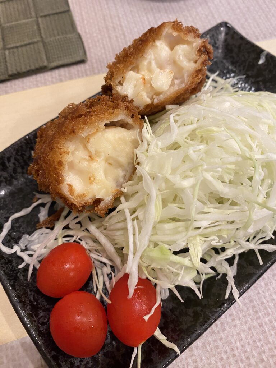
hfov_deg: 54.9
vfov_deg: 69.4
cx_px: 138
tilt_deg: -65.3
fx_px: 266
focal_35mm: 25
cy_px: 184
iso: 250
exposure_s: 1/50
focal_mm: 4.25
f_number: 1.8
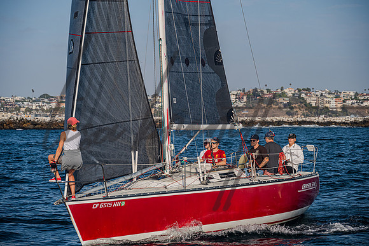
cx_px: 184
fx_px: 1363
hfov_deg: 15.4
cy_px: 123
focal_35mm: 133
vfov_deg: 10.3
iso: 400
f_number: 6.3
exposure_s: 1/1250
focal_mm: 130
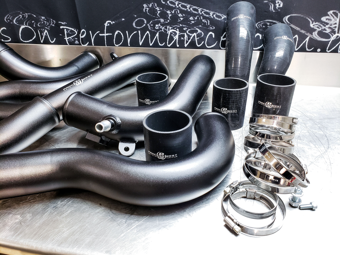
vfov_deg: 53.1
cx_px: 170
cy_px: 128
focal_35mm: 26
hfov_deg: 67.3
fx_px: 255
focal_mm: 4.3
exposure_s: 1/33
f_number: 2.4
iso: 320
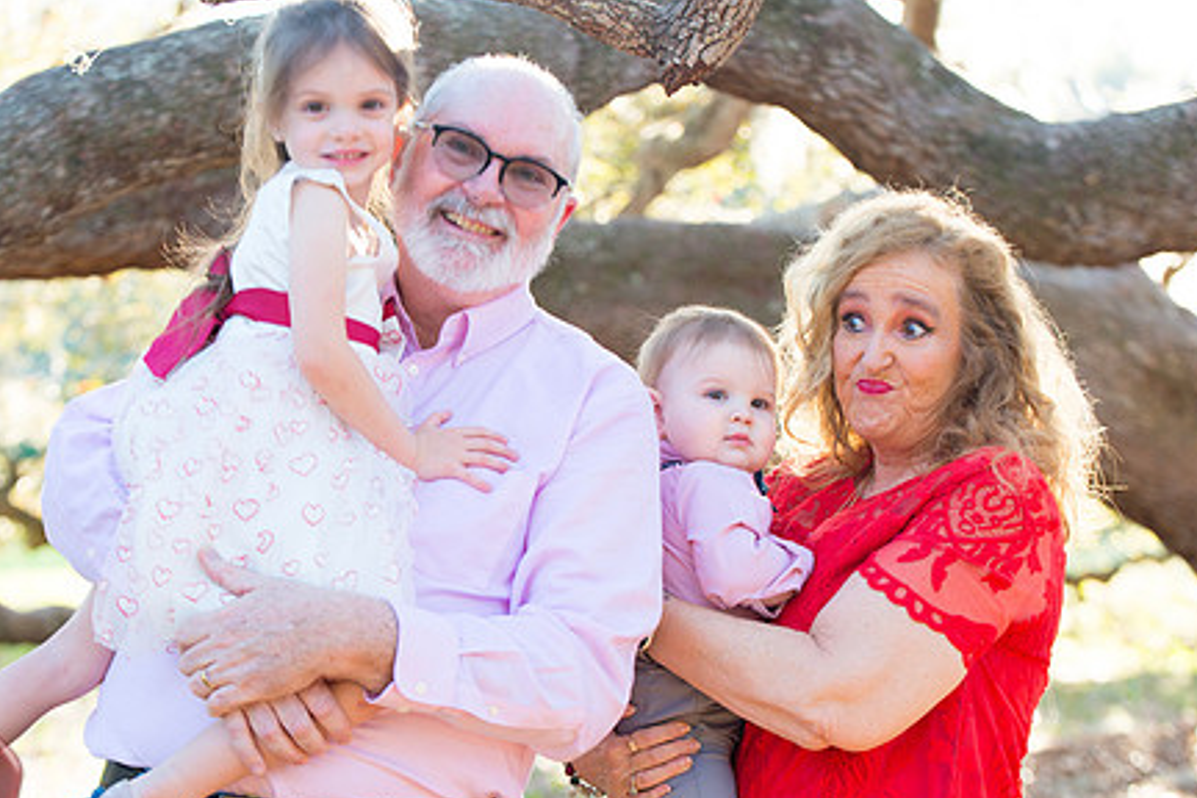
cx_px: 535
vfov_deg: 14.5
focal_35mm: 94
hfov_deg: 21.7
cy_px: 461
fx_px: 3125
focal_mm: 70
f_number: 3.5
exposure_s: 1/125
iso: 200
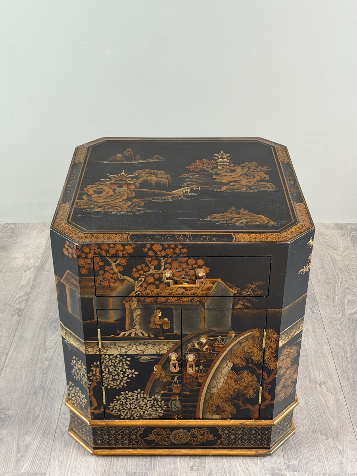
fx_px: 660
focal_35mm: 48
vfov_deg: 39.7
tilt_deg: -31.1
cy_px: 238
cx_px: 178
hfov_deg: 30.3
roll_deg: -0.3
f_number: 1.78
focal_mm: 6.76
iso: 200
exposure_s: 1/33
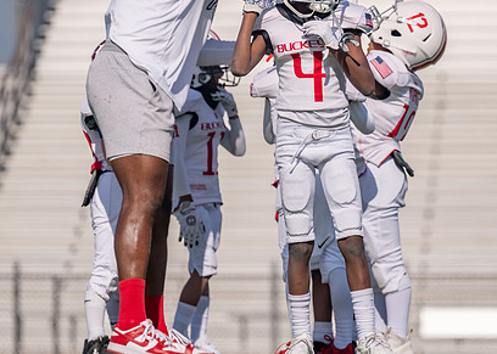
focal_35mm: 350
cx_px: 317
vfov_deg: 4.1
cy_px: 123
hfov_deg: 5.8
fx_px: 4938
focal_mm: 235
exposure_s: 1/5000
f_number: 4
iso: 160
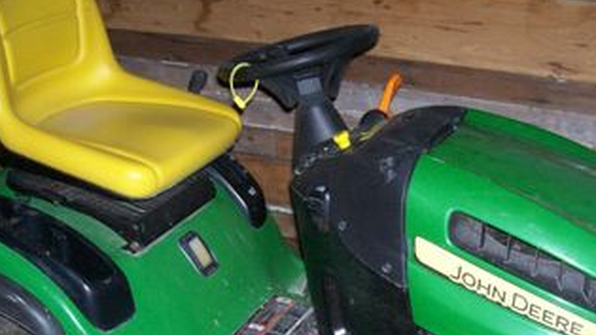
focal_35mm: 64
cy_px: 344
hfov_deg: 32.8
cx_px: 354
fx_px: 1011
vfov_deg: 18.3
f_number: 2.7
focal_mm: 5.6
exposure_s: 1/112
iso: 140
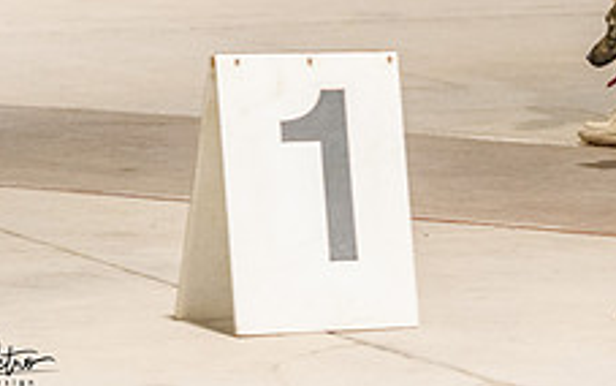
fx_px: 4534
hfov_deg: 7.8
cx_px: 527
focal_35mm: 270
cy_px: -177
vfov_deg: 4.8
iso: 6400
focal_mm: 89
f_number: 3.2
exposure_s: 1/400
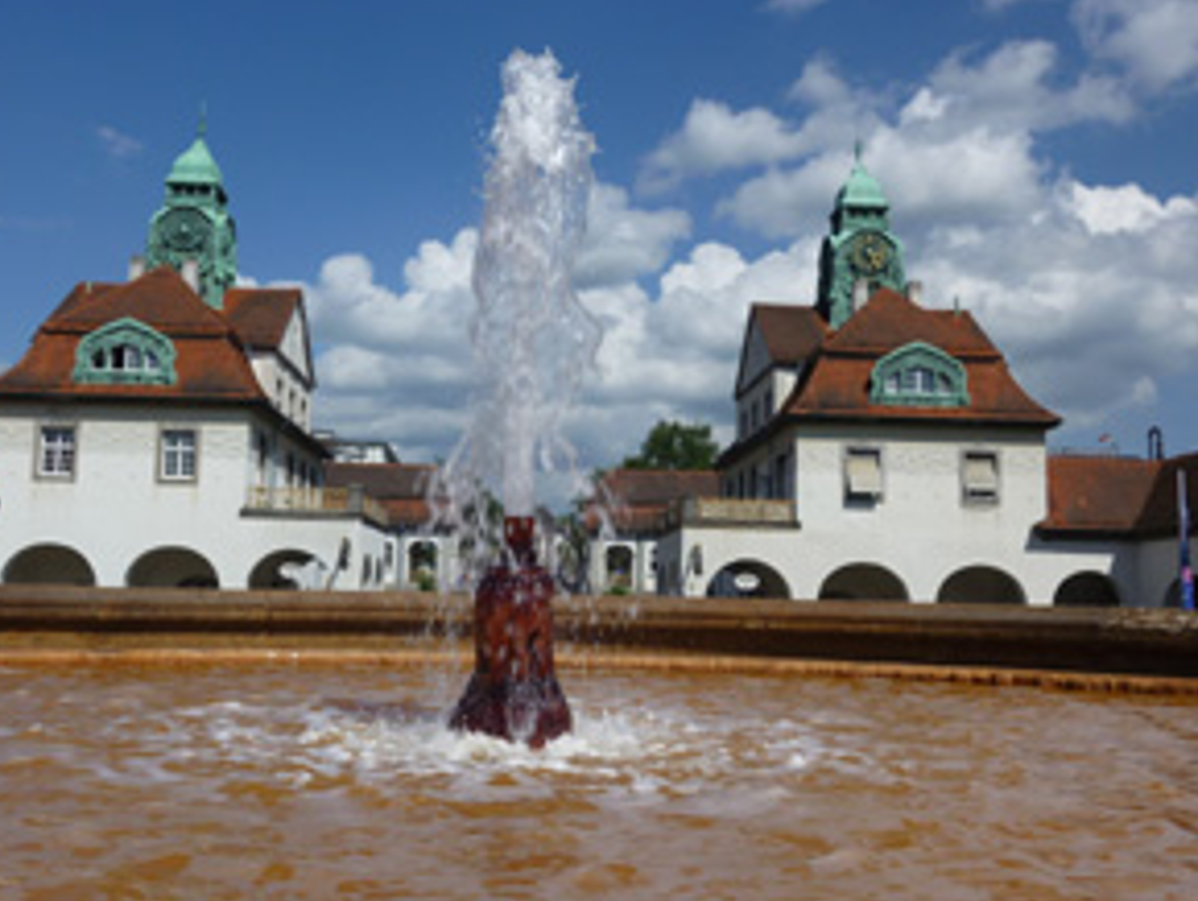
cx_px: 566
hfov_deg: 52.6
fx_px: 1212
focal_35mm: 35
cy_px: 457
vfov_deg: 40.8
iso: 80
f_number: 11
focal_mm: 5.2
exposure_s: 1/160
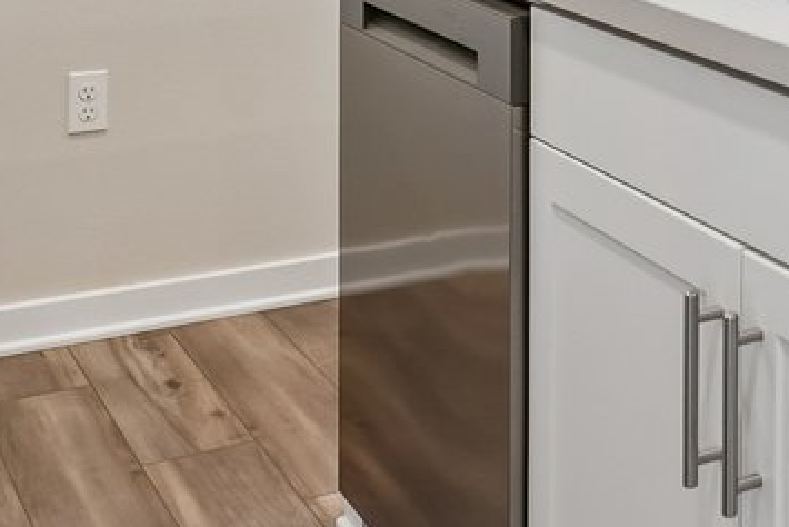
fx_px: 1644
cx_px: 840
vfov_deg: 16.3
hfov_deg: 25.3
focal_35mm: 75
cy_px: -304
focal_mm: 13
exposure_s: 1/15
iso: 400
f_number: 8
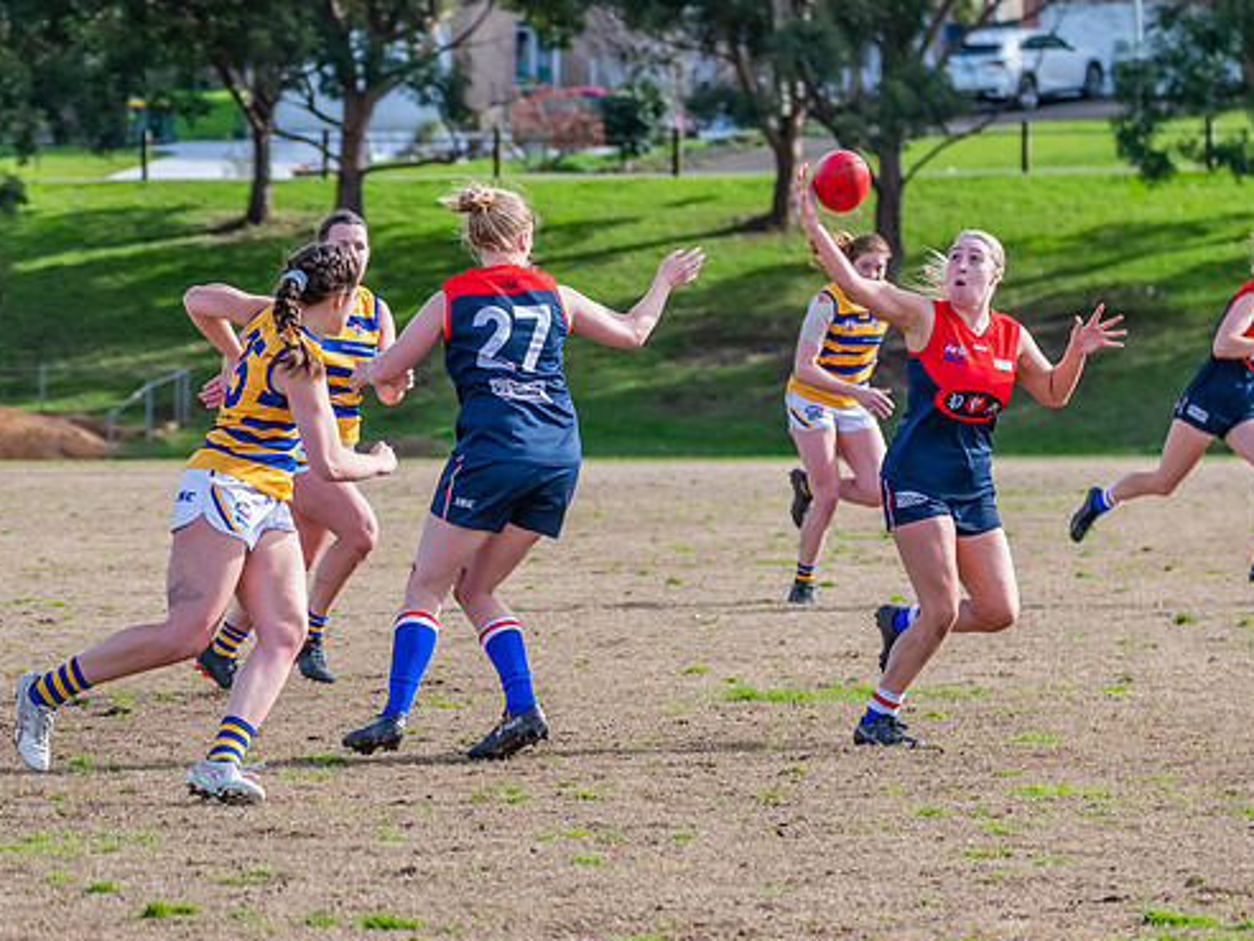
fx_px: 9636
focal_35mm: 266
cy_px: 476
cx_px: 710
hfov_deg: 7.4
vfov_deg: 5.6
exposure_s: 1/1600
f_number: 6.3
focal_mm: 150
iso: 800
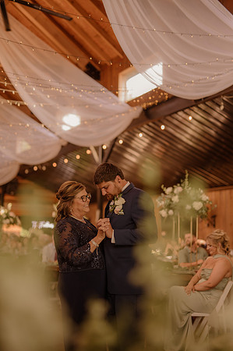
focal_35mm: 50
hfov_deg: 26.9
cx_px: 116
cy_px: 176
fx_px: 487
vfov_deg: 39.6
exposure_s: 1/200
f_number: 2
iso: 200
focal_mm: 50
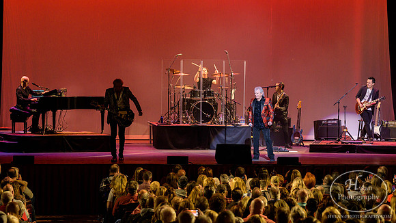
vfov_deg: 9.0
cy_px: 62
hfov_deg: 16.0
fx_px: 1411
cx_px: 182
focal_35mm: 134
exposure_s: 1/250
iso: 2500
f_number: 3.5
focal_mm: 91
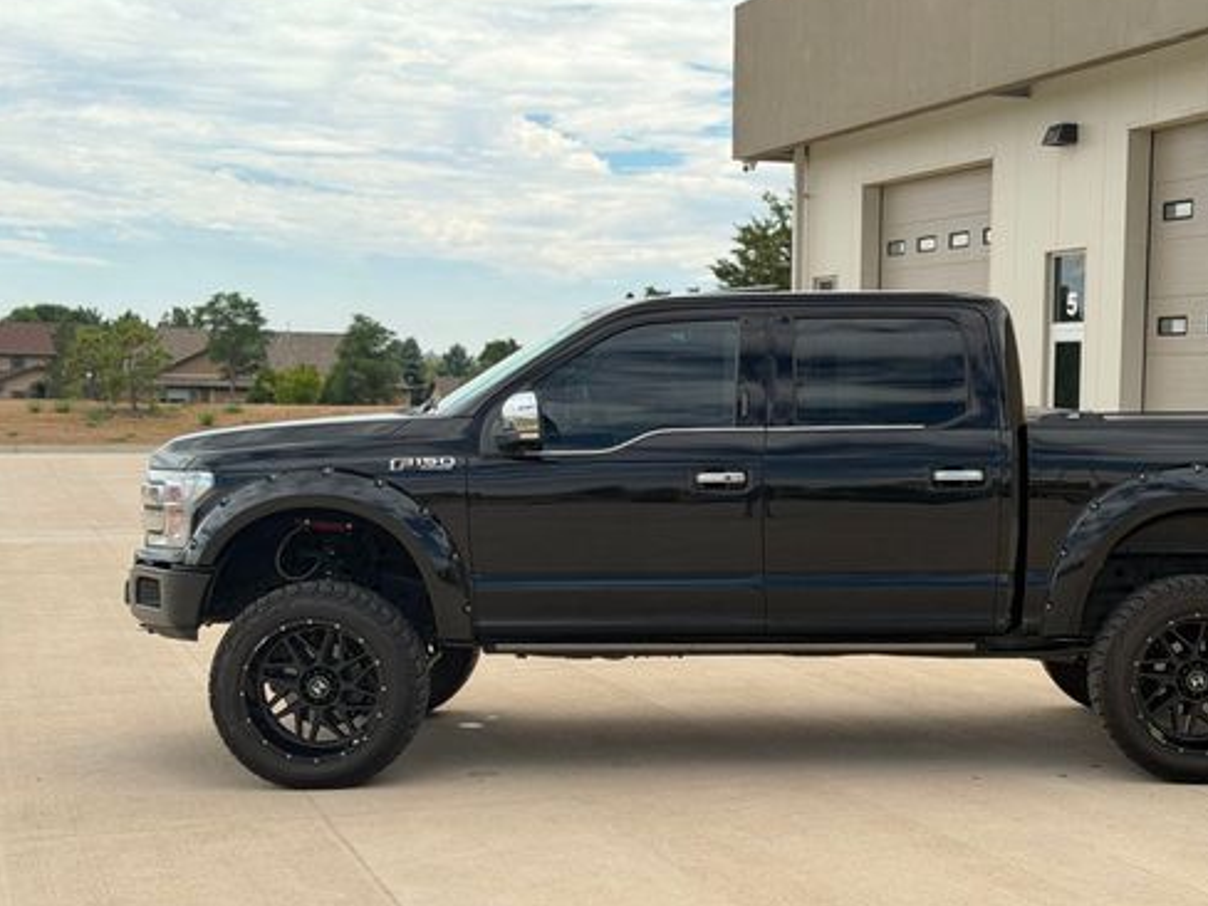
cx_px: 790
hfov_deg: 30.5
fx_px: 2199
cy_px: 517
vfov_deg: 23.3
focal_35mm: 63
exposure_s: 1/1242
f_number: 1.78
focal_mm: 6.76
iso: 100
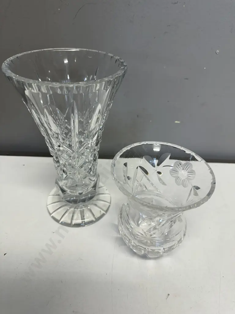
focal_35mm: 24
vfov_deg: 71.6
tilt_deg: -37.5
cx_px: 118
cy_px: 157
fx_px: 217
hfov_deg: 56.8
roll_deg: -4.1
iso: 80
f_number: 1.78
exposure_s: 1/100
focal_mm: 6.86
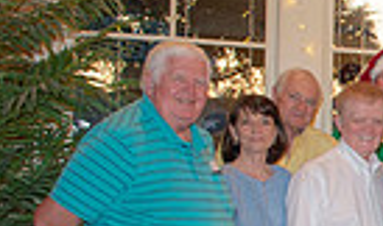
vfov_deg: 11.0
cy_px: 215
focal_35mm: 114
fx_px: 1172
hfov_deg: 15.3
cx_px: 739
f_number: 3.5
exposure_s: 1/60
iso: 800
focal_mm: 24
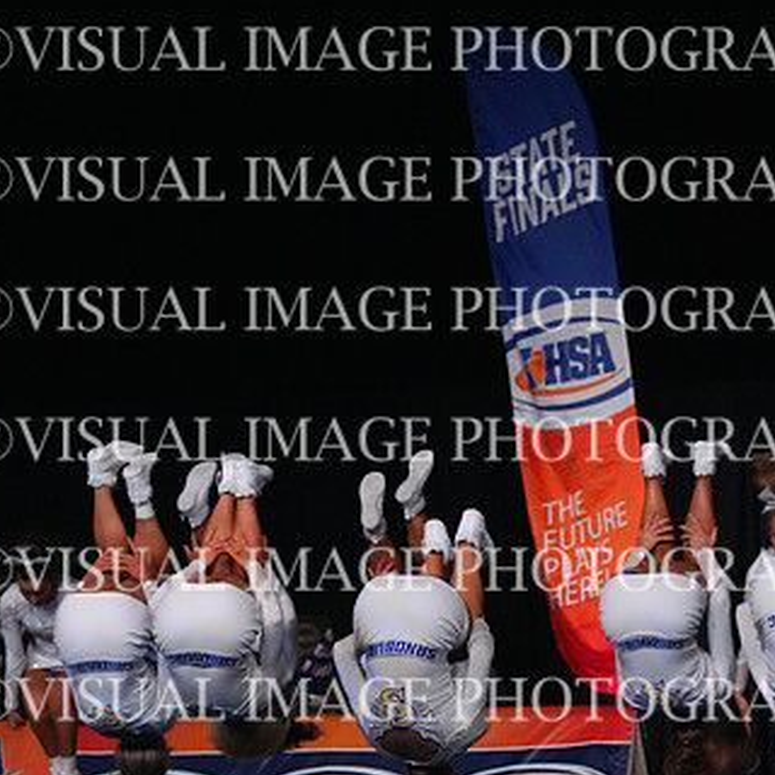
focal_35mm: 277
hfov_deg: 6.3
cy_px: 635
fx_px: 7016
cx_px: 435
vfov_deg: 6.3
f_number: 5.6
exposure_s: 1/1250
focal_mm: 180
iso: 16000
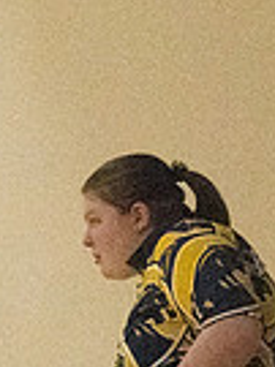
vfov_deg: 4.0
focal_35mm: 495
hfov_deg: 3.0
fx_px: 5252
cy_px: 500
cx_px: 204
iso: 10000
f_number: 4.5
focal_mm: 80
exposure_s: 1/1250
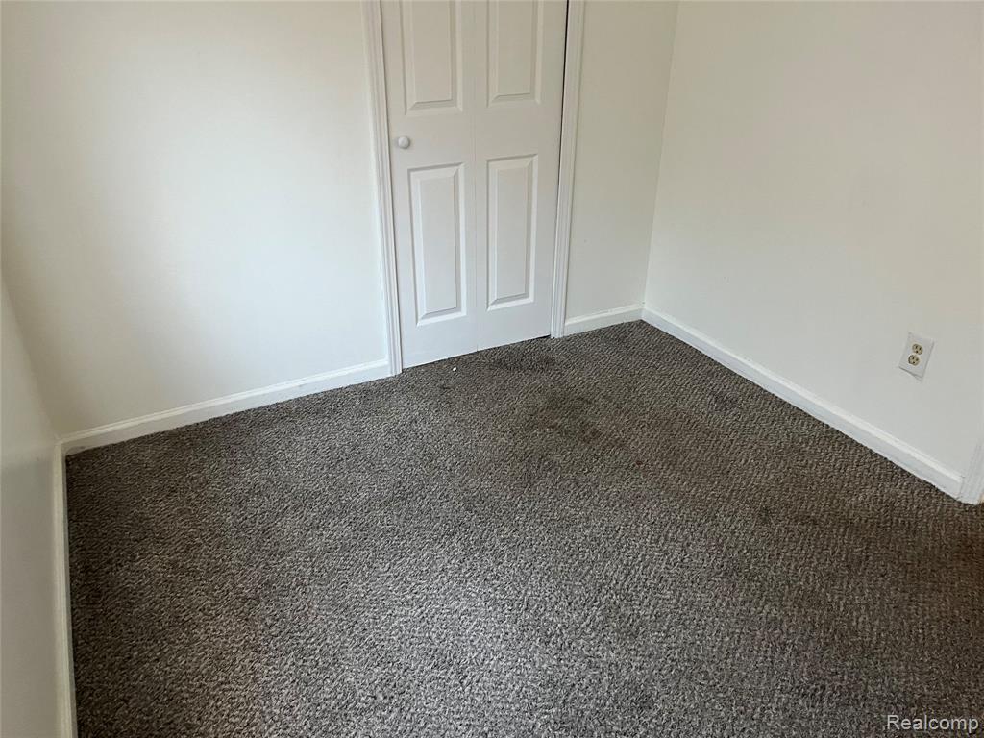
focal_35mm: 26
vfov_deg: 53.1
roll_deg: +0.2
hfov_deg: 67.3
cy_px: 369
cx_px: 492
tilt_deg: -27.9
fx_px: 739
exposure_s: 1/60
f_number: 1.6
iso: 400
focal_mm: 5.1
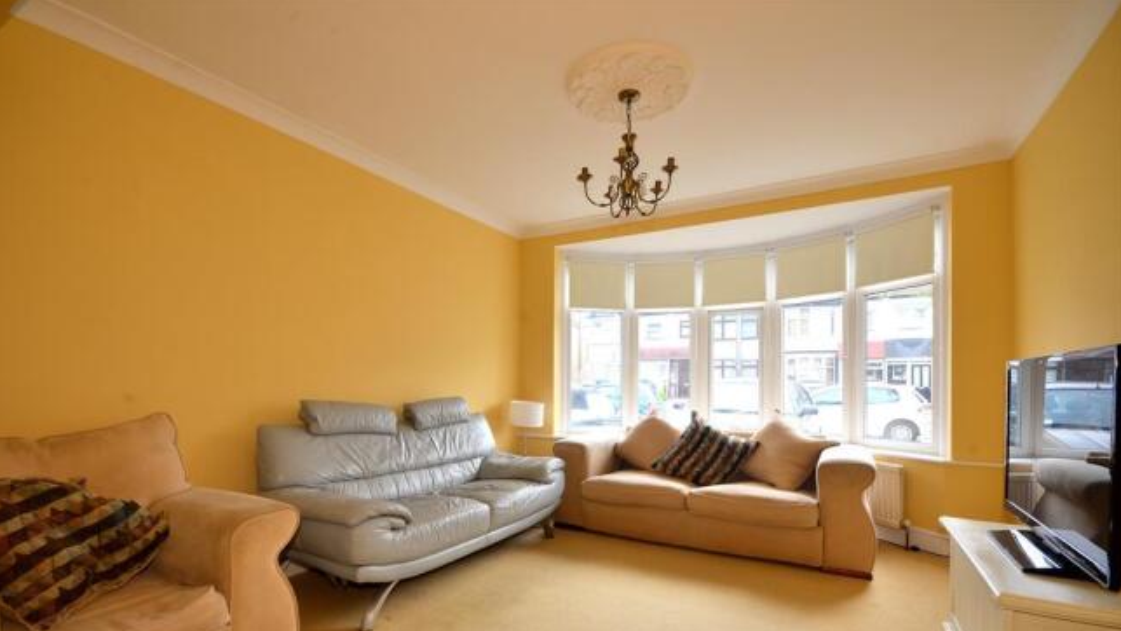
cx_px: 554
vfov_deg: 66.6
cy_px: 375
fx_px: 476
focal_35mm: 16
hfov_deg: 99.4
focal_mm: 10
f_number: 9
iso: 320
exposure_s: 1/13
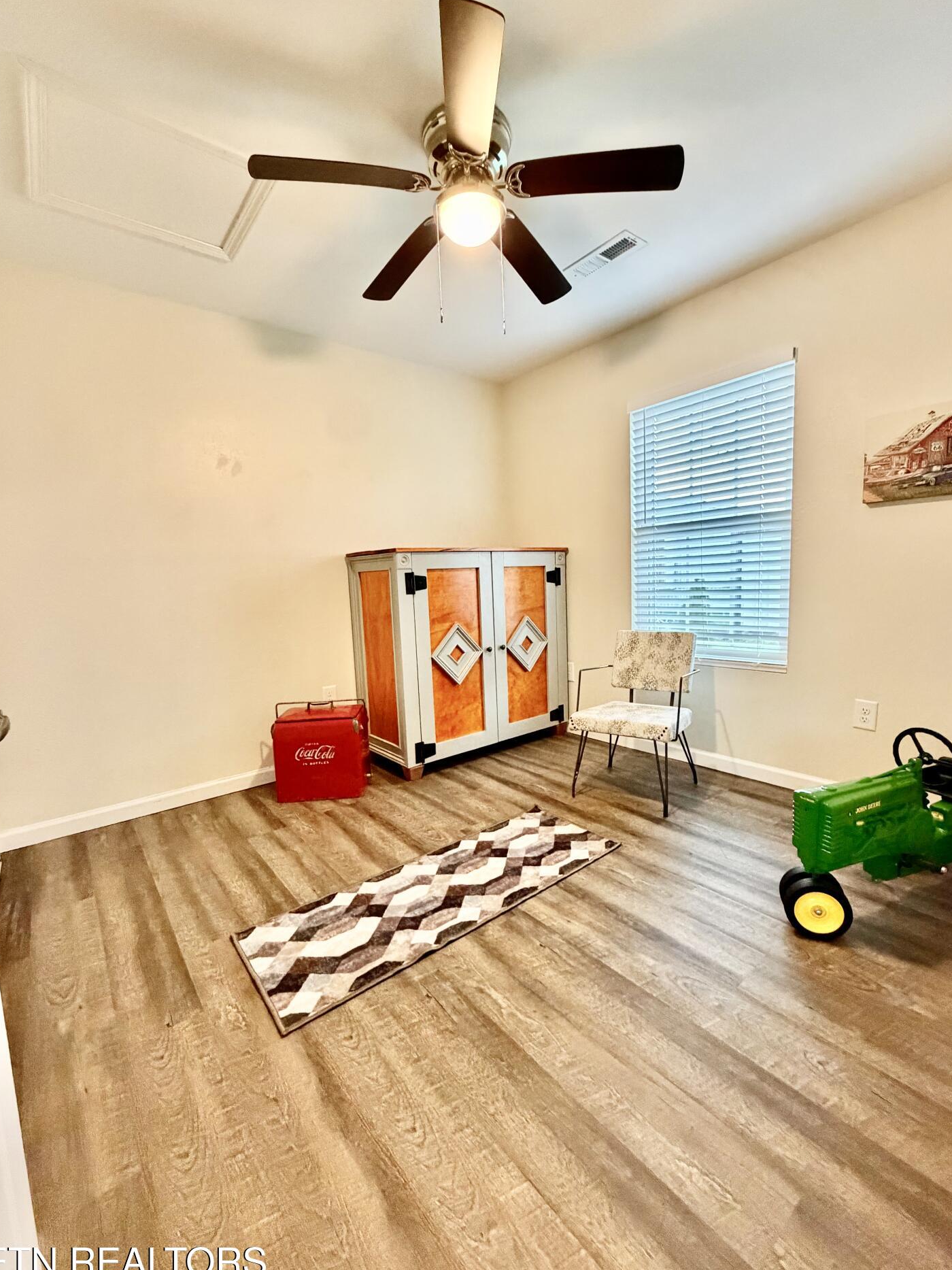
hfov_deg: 81.7
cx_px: 489
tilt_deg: -6.2
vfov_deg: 98.2
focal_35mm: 15
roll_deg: +2.2
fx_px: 550
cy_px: 644
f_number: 2.2
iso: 800
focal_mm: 2.22
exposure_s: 1/60
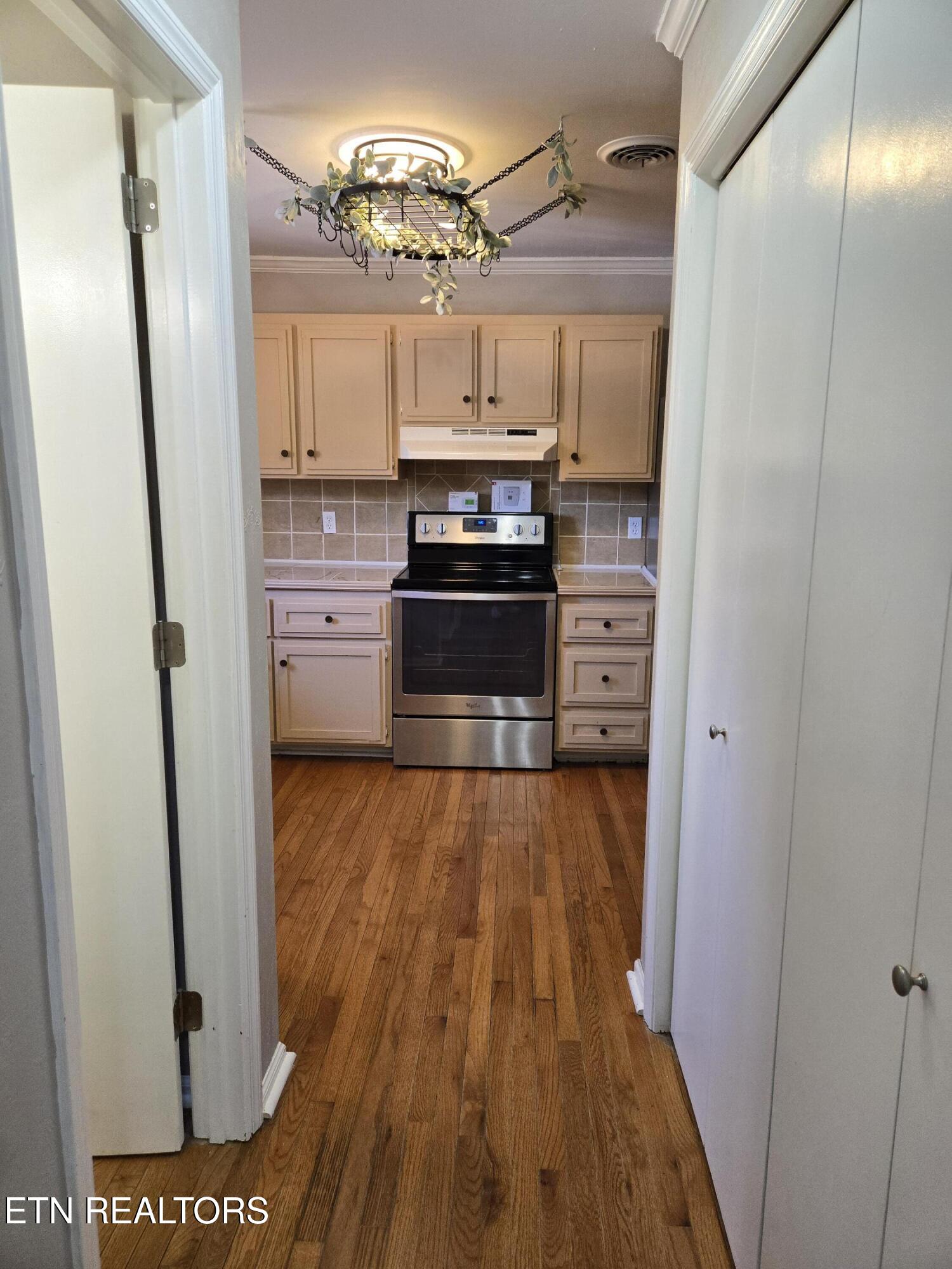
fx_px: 843
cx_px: 476
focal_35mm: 23
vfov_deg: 73.9
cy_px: 634
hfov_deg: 58.9
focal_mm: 5.4
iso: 250
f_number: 1.8
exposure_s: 1/120
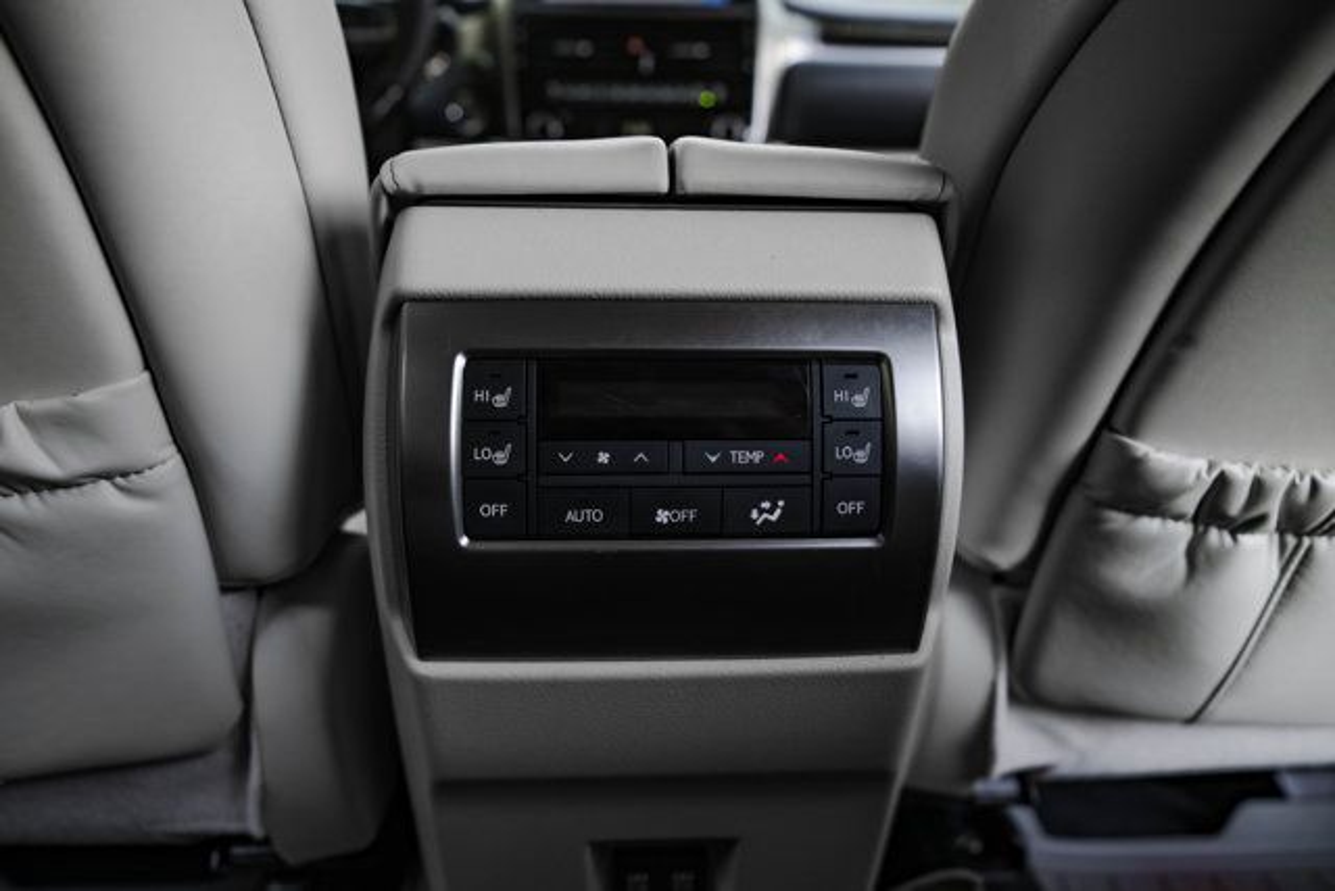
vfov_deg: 53.2
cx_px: 668
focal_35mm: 24
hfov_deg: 73.7
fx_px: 890
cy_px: 446
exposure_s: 1/200
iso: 640
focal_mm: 24
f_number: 2.8
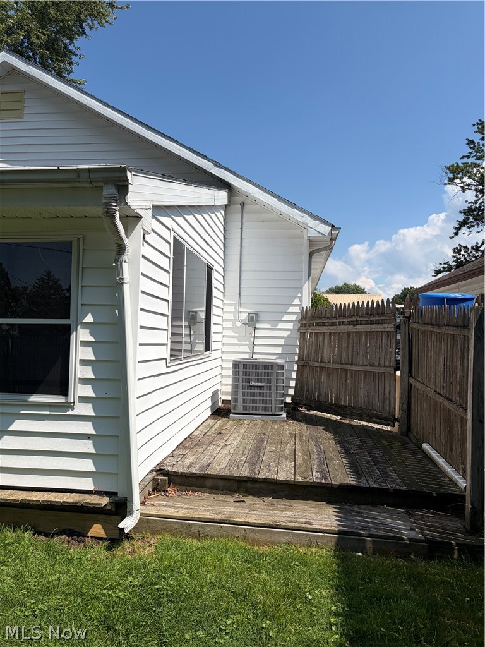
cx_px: 242
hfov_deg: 53.1
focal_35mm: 26
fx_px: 486
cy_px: 324
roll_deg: -1.6
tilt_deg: +1.2
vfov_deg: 67.3
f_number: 1.6
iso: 64
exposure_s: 1/7813
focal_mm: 5.96
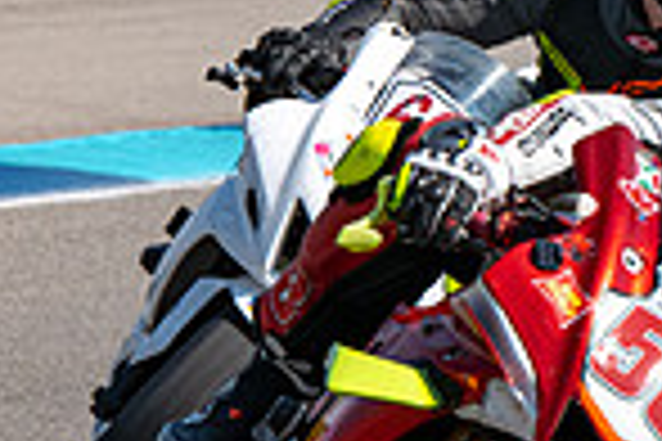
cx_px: 530
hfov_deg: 1.4
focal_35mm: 1444
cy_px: 477
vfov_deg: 1.0
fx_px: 26551
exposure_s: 1/1250
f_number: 11
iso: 450
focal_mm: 300
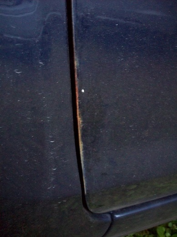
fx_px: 252
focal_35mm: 37
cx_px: 88
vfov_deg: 50.1
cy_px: 118
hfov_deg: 38.7
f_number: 2.8
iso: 200
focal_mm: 6.2
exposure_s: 1/8
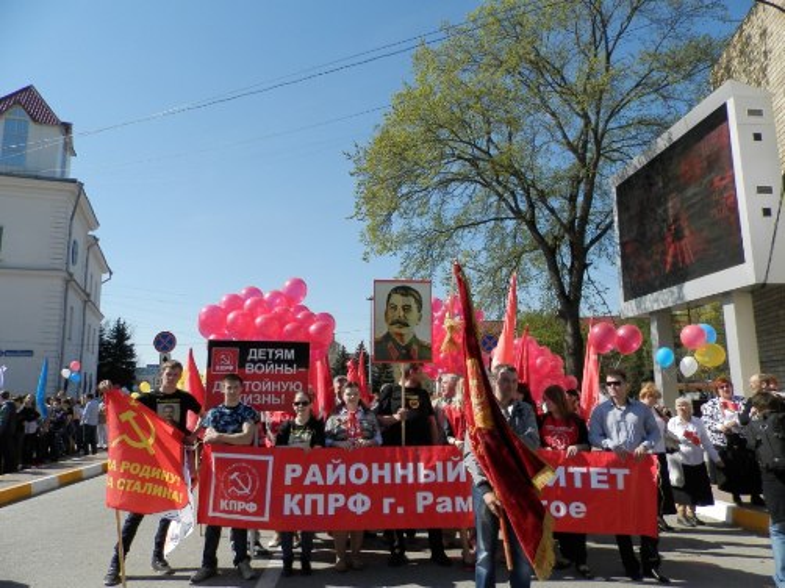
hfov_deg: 69.4
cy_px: 294
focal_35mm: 25
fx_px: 567
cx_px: 392
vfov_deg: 54.8
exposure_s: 1/1250
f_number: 3.1
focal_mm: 4.5
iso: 80
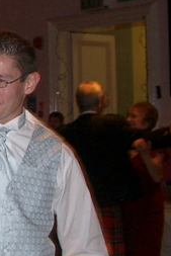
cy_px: 96
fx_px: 811
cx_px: -189
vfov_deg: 17.9
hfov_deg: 10.8
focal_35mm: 114
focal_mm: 5.8
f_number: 2.6
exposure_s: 1/40
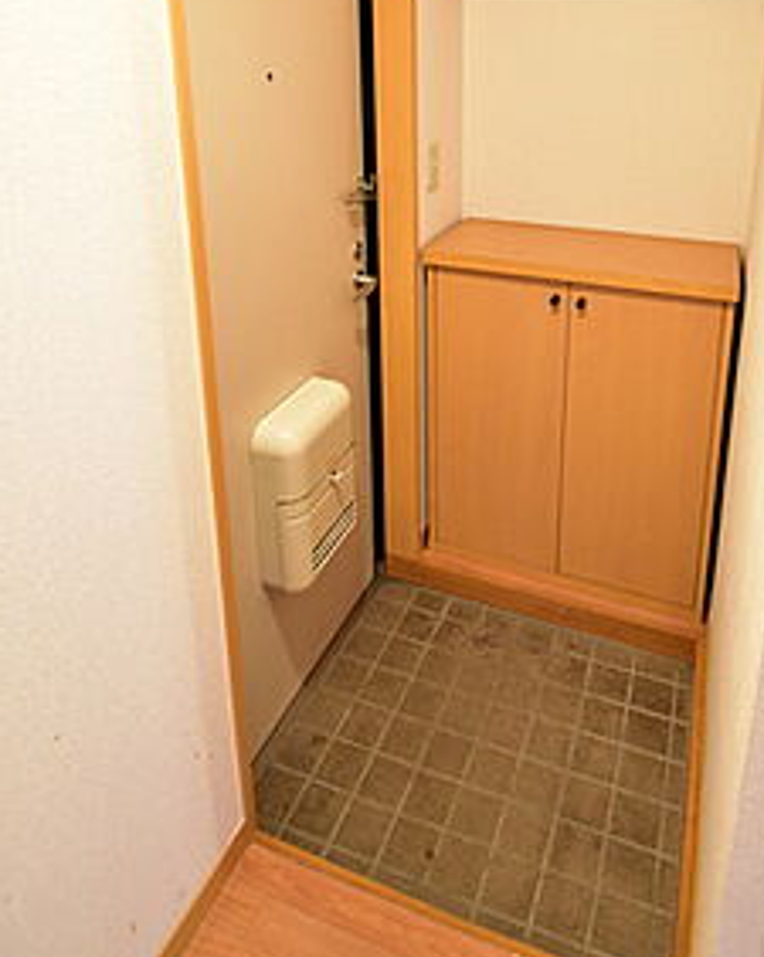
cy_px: 221
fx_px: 679
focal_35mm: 24
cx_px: 462
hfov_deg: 58.2
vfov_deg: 65.3
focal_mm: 10
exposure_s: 1/15
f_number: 4.5
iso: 2800
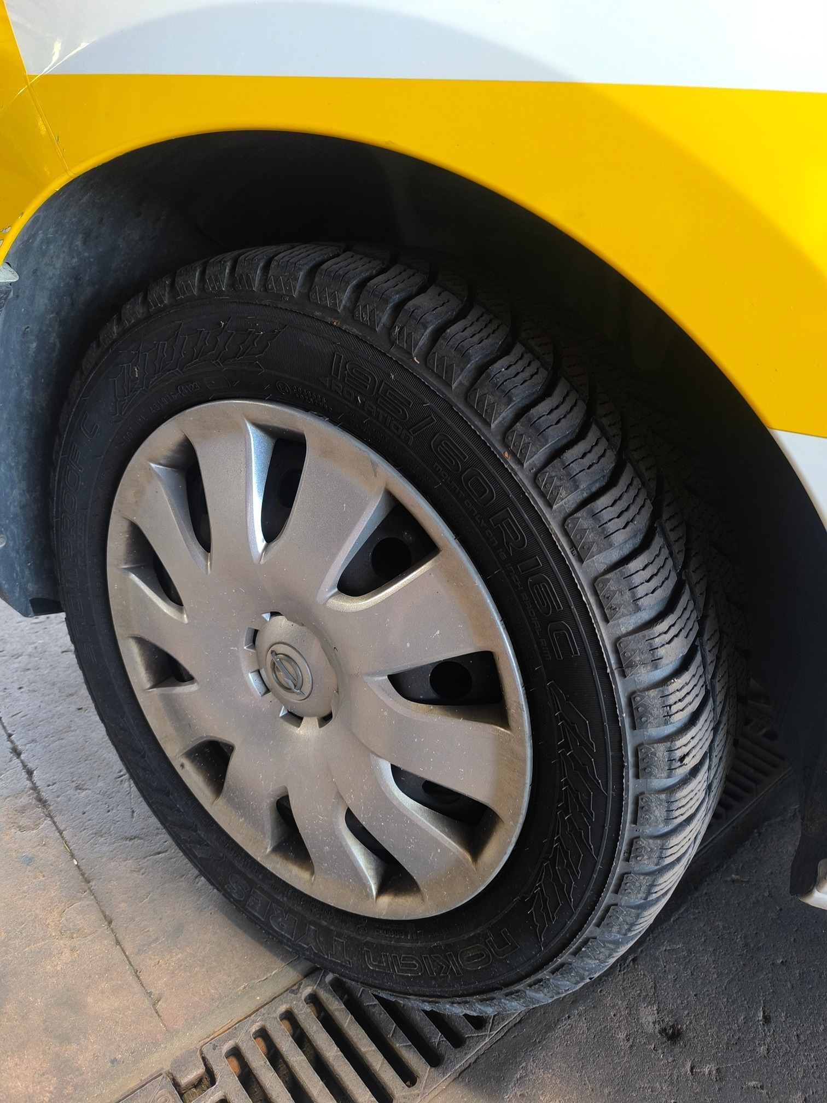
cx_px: 414
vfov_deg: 73.9
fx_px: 733
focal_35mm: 23
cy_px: 552
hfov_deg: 58.9
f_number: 1.65
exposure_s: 1/50
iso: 1000
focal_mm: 6.14
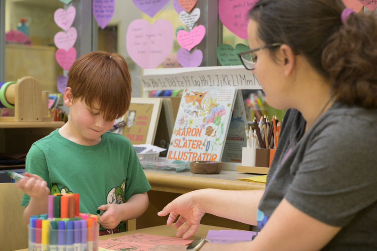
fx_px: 733
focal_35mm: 70
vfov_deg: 19.4
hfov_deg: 28.8
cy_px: 126
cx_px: 188
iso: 2000
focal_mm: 70
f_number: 4.5
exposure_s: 1/160
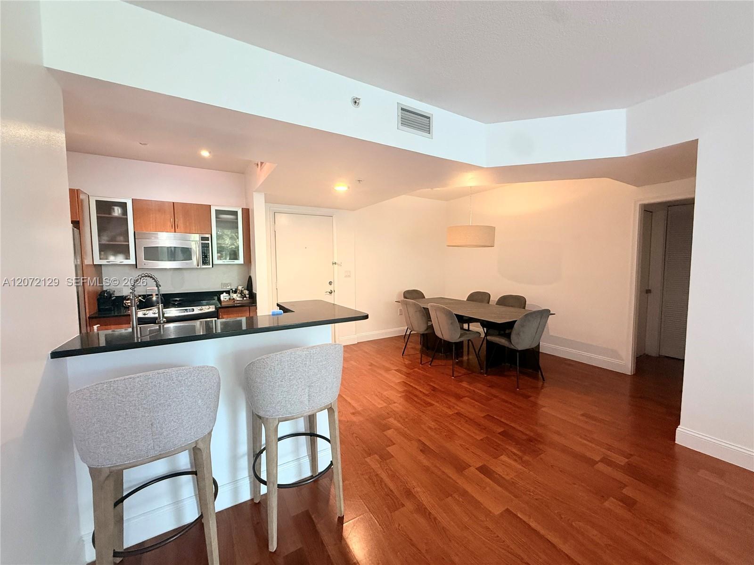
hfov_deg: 102.1
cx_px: 377
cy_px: 282
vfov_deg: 85.7
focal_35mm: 14
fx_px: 305
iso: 400
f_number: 2.2
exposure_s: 1/60
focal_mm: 2.22
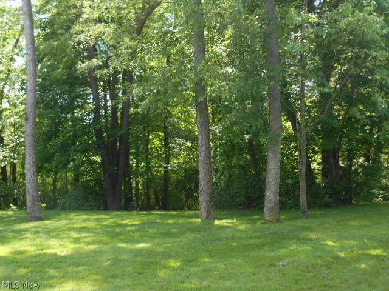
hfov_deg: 45.8
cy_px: 146
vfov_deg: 35.1
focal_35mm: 41
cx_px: 194
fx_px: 461
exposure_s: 1/60
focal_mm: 7.2
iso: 80
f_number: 3.9
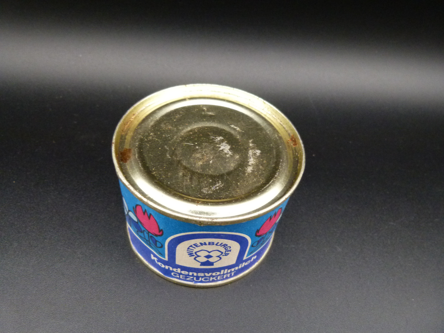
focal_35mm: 25
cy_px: 166
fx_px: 321
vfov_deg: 54.9
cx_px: 222
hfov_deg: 69.4
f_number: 2.8
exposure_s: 1/60
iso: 400
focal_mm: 4.5
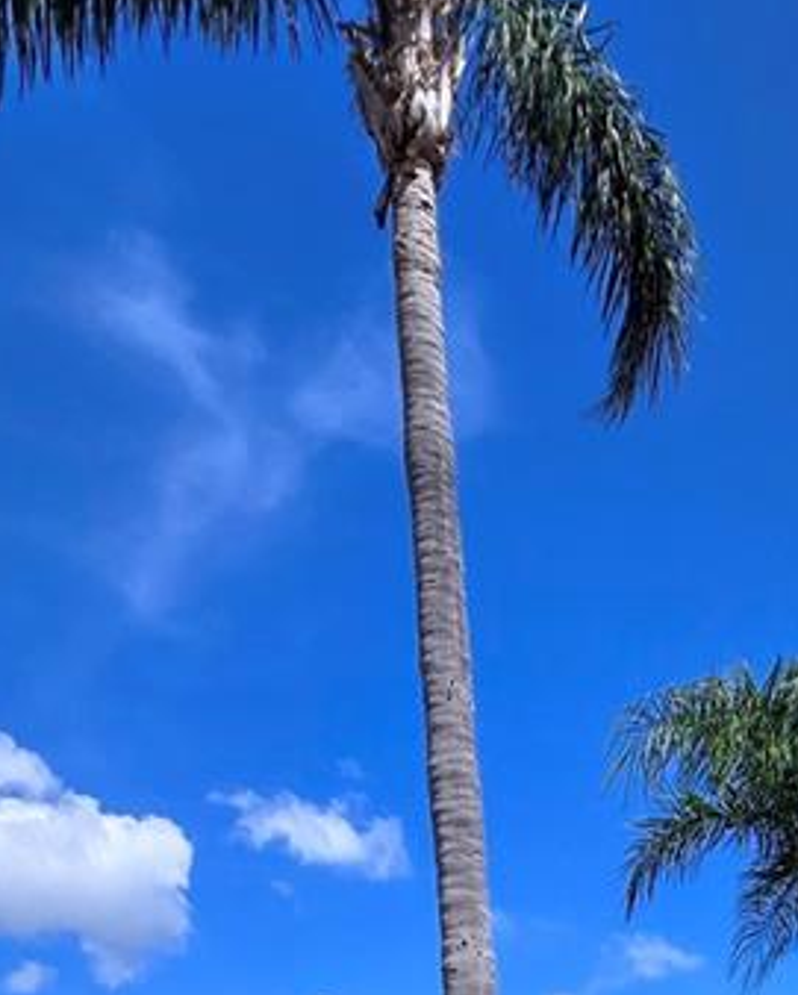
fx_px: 1327
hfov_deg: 31.3
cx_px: 771
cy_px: 1548
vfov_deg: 26.8
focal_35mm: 45
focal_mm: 2.2
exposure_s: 1/3399
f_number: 2.2
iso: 50
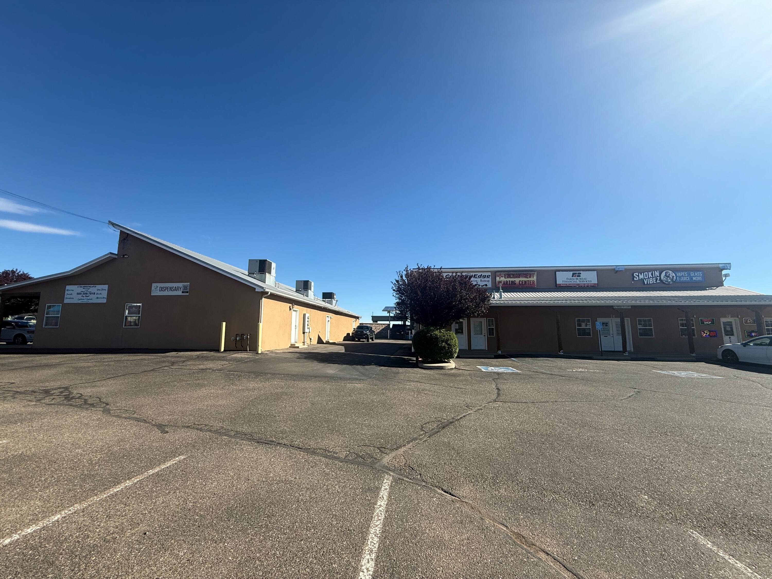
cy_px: 290
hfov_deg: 102.1
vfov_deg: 85.7
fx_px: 312
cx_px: 386
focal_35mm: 14
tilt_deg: +8.9
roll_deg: -0.3
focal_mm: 2.22
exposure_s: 1/1848
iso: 50
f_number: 2.2
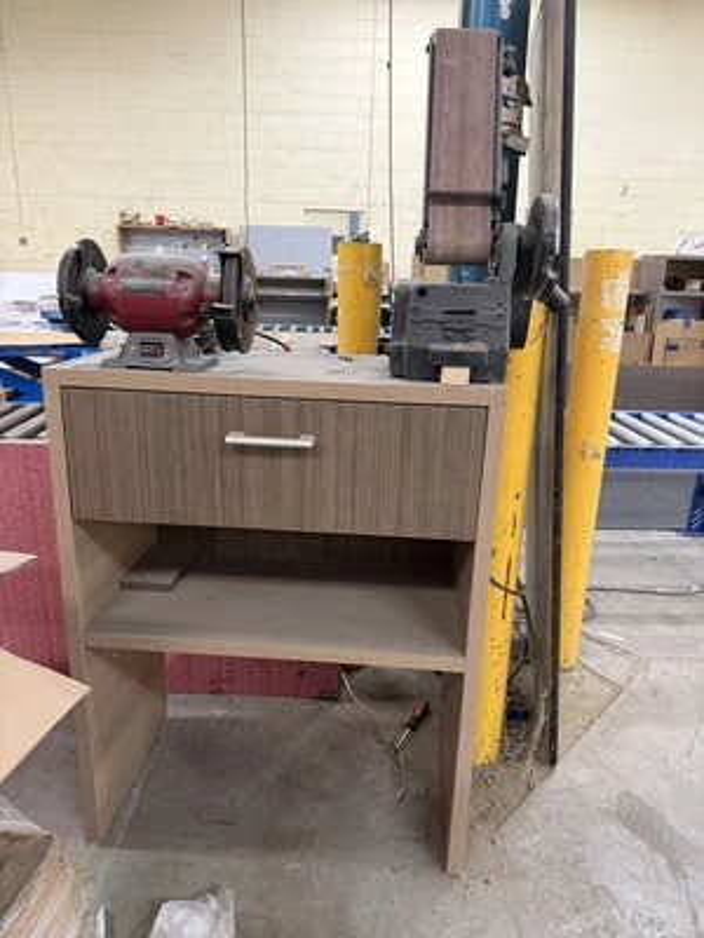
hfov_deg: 56.8
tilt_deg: -17.5
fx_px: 651
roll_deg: -0.9
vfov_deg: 71.6
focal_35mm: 24
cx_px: 352
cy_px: 469
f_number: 1.78
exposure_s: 1/60
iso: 320
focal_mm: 6.76
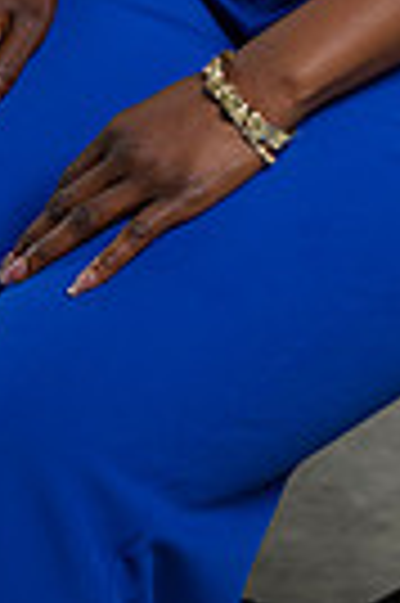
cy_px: -405
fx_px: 4762
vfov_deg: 7.1
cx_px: 360
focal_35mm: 285
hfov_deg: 4.8
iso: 125
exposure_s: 1/200
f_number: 5
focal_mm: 85
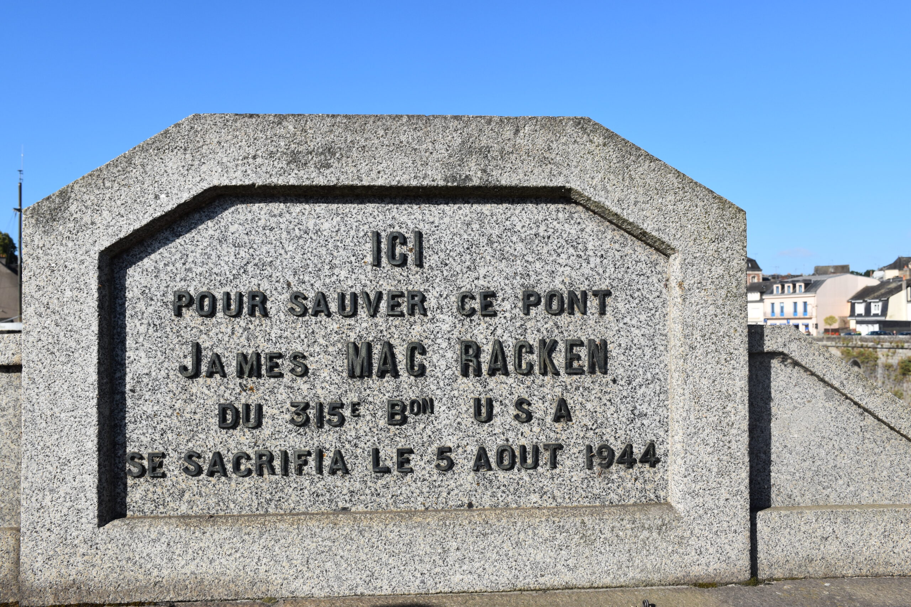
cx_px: 456
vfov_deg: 38.4
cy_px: 304
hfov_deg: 55.1
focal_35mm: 34
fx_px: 873
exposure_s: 1/400
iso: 200
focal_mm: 23
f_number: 10
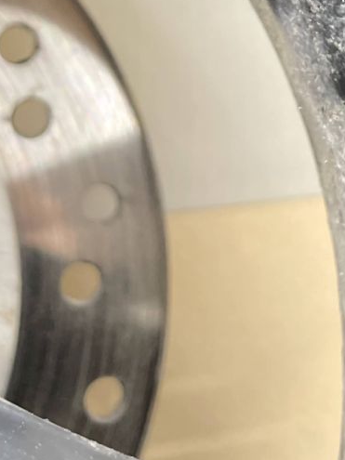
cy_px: -81
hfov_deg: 17.5
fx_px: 1117
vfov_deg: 21.7
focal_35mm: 84
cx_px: 213
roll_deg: -6.5
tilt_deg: -38.2
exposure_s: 1/50
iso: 320
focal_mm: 4.2
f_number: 1.6
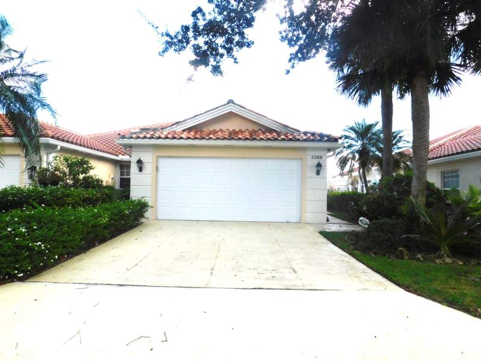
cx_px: 240
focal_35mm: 23
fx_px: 320
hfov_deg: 73.9
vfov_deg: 58.9
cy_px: 180
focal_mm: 4
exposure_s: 1/1000
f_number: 3
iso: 125
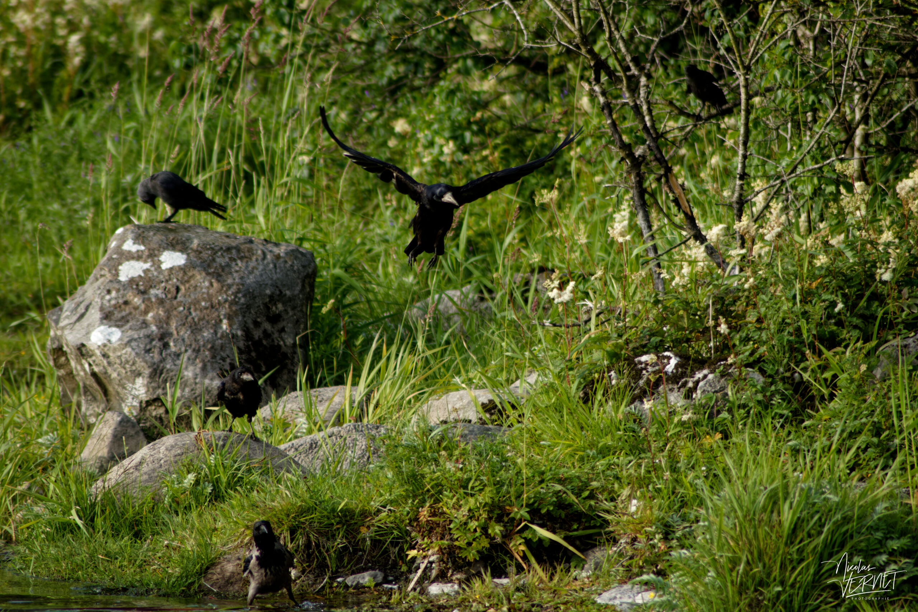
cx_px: 459
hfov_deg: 4.6
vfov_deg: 3.1
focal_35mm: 450
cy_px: 306
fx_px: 11475
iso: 800
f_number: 5.6
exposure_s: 1/1250
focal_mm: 300
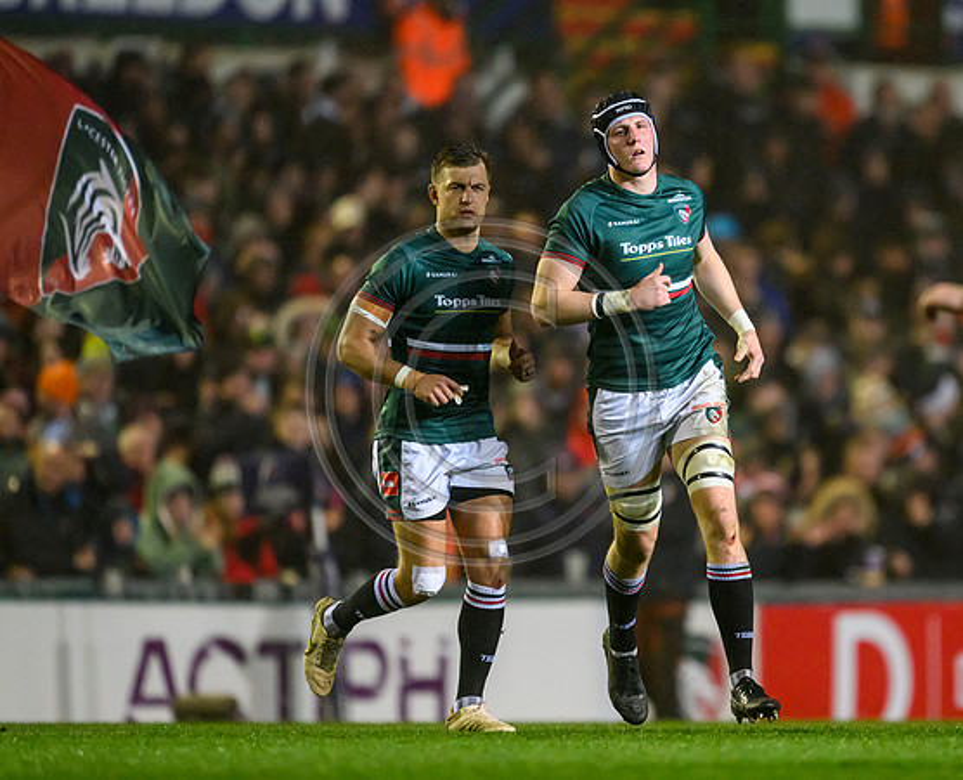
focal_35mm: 694
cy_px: 385
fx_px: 19877
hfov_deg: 2.8
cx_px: 633
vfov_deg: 2.2
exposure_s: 1/1250
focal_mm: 560
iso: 8000
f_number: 4
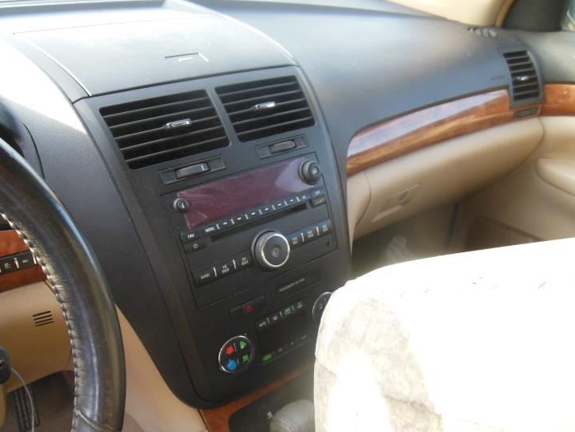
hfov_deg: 63.2
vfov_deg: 49.7
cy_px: 235
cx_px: 255
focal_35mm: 28
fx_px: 465
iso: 400
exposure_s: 1/160
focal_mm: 4.5
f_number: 3.2
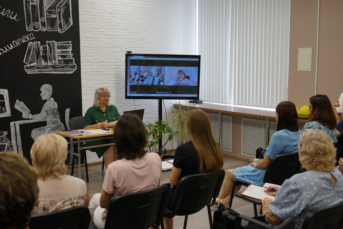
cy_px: 114
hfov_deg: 46.4
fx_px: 400
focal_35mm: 42
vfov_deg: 31.9
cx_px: 172
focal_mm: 42
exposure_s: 1/160
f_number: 4.5
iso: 800
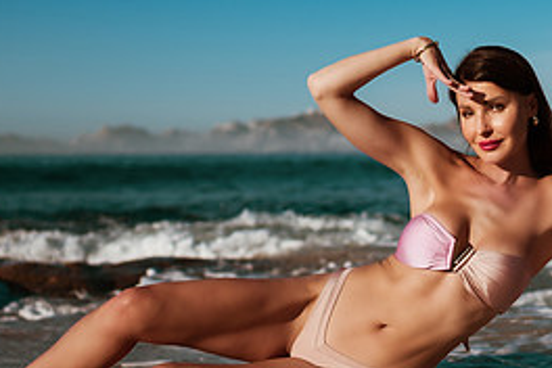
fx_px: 1181
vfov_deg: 17.7
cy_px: 187
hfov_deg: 26.2
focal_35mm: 77
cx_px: 374
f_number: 1.8
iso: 50
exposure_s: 1/8000
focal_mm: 35
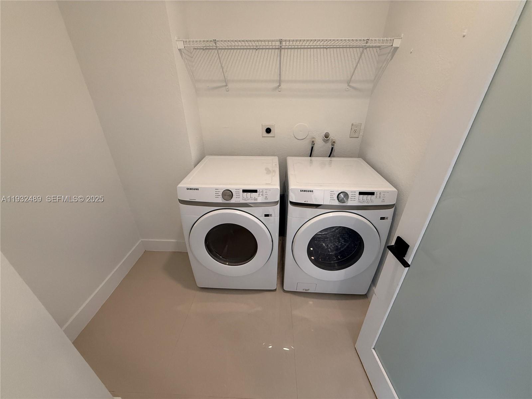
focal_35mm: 14
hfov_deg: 102.1
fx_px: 215
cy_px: 200
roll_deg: +0.1
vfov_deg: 85.7
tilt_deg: -27.7
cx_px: 266
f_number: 2.2
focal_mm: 2.22
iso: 250
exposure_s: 1/120
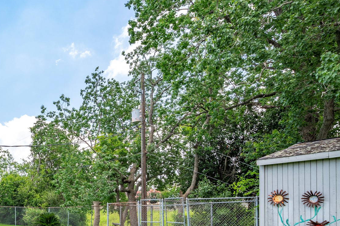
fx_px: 293
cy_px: 210
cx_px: 20
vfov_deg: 38.8
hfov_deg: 51.5
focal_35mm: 31
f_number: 13
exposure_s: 1/60
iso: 125
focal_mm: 16
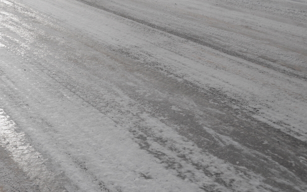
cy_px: 48
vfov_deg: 22.9
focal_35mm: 56
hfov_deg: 33.4
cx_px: 3
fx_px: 469
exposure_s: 1/320
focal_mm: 18
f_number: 8
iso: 100
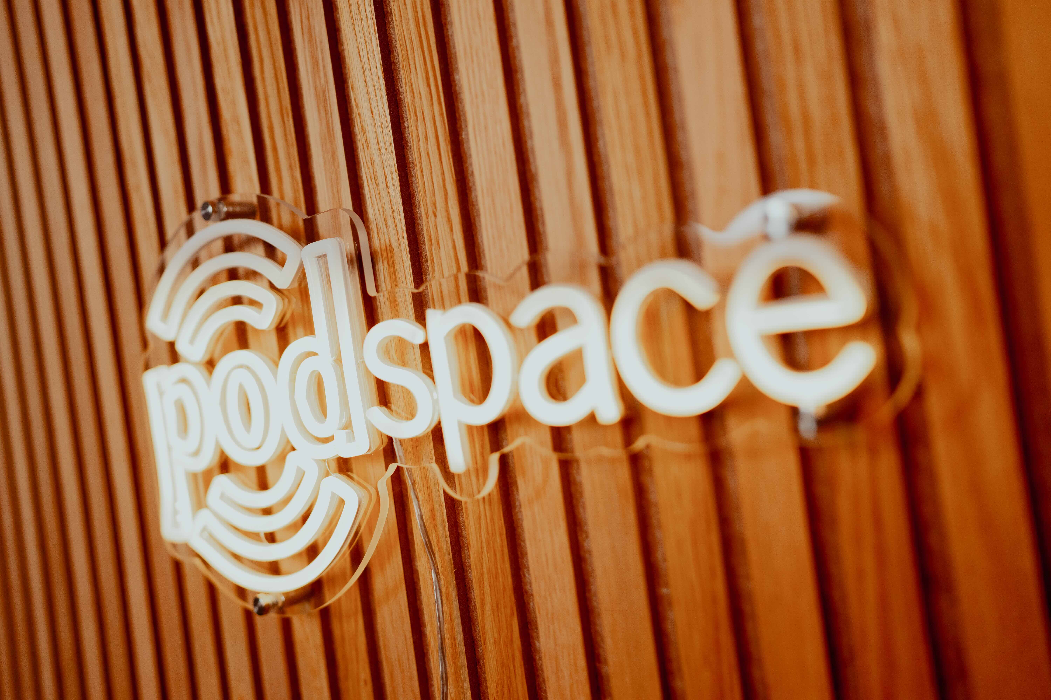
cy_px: 350
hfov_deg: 54.4
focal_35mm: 35
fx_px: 1022
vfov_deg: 37.9
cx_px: 526
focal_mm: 35
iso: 800
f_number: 1.7
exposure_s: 1/400
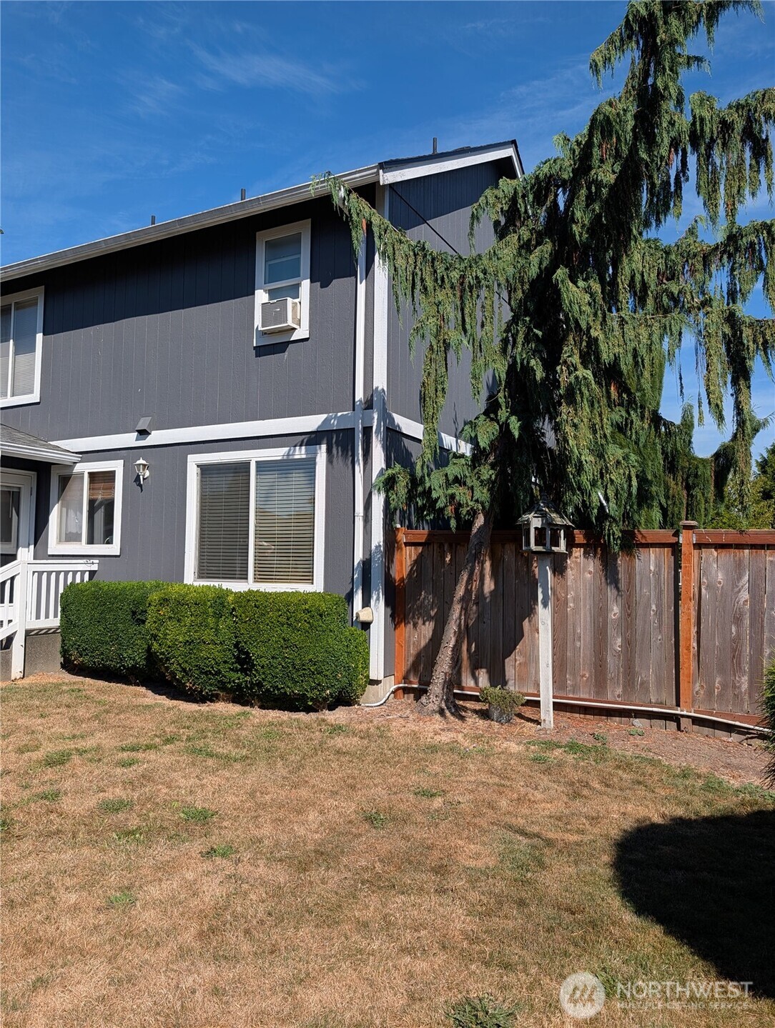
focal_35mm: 24
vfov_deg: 71.5
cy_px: 514
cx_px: 388
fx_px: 714
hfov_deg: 57.0
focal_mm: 6.9
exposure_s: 1/1435
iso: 18
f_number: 1.68
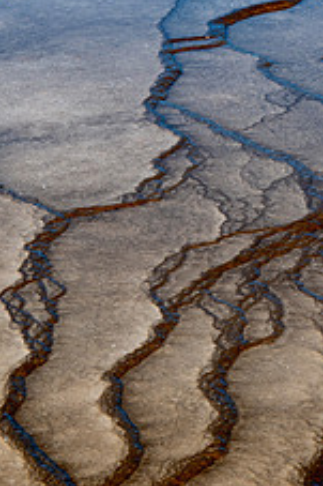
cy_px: 233
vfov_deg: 13.8
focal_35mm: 149
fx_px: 2008
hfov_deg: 9.2
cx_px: 77
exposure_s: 1/125
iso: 100
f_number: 11
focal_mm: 50
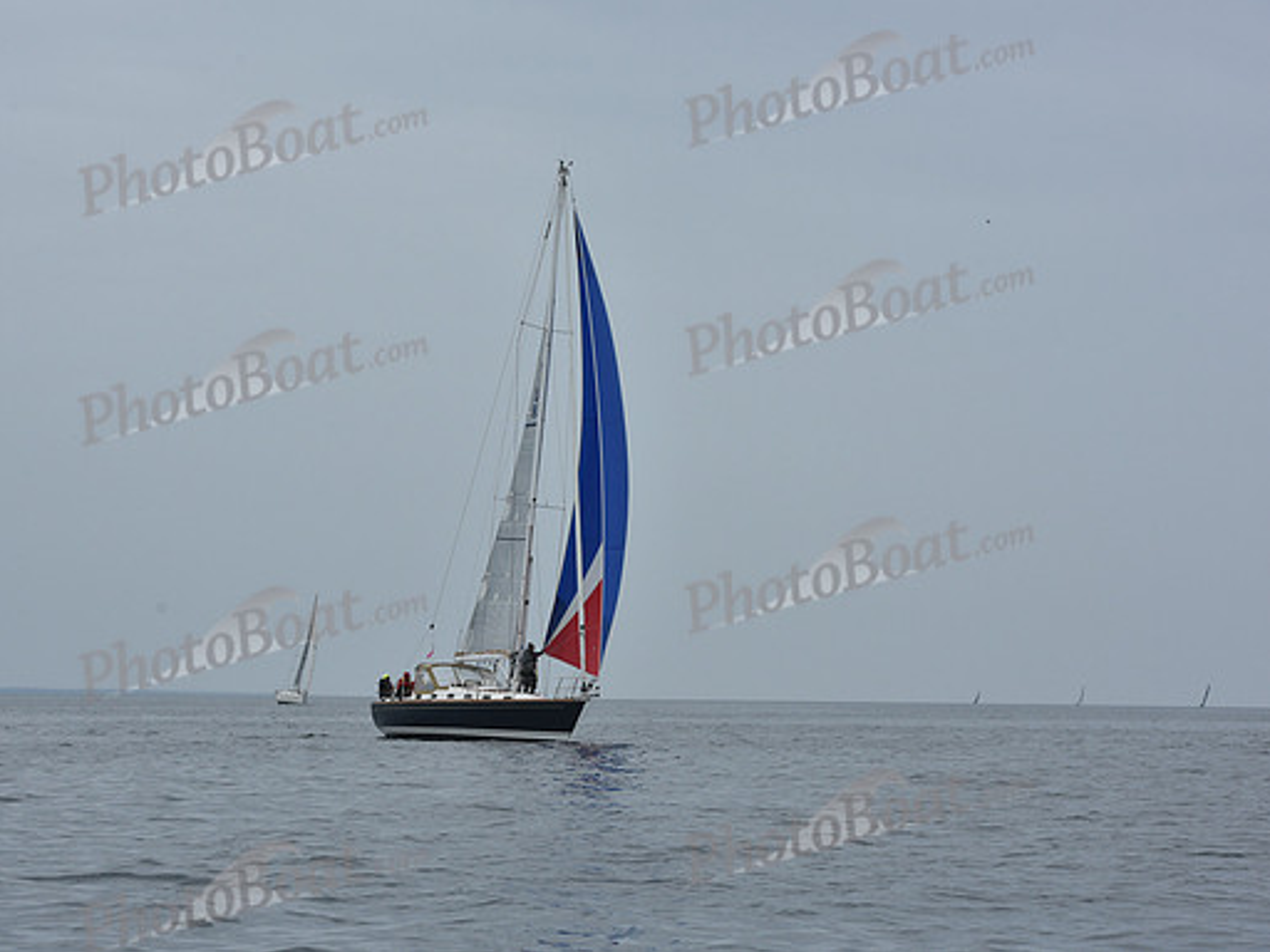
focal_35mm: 109
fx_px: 3999
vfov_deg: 13.6
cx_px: 558
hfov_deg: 18.0
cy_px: 475
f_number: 9
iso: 250
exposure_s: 1/800
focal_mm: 100
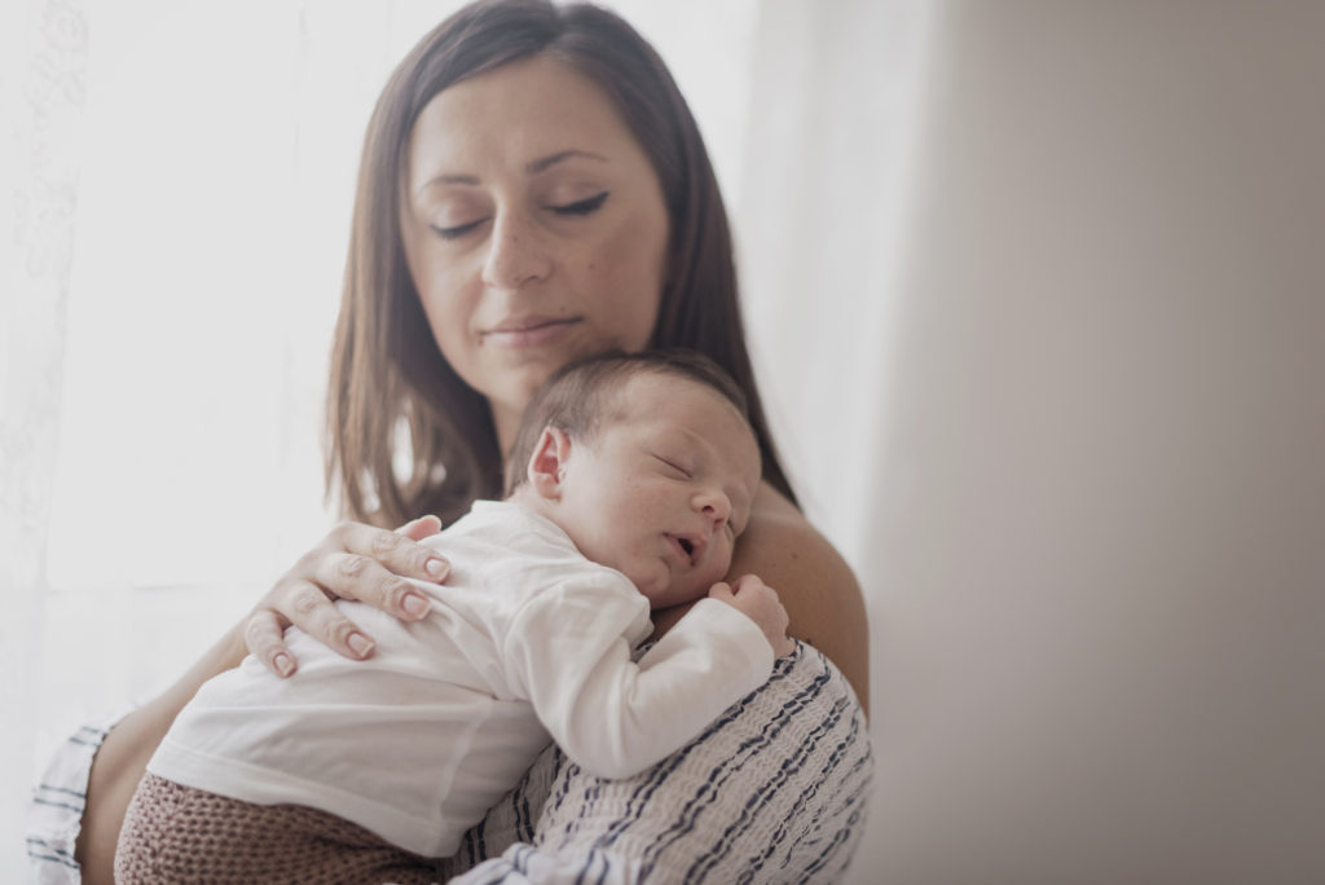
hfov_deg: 39.6
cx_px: 662
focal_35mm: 50
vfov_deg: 27.0
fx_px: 1841
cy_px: 442
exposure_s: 1/250
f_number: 2
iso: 400
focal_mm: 50
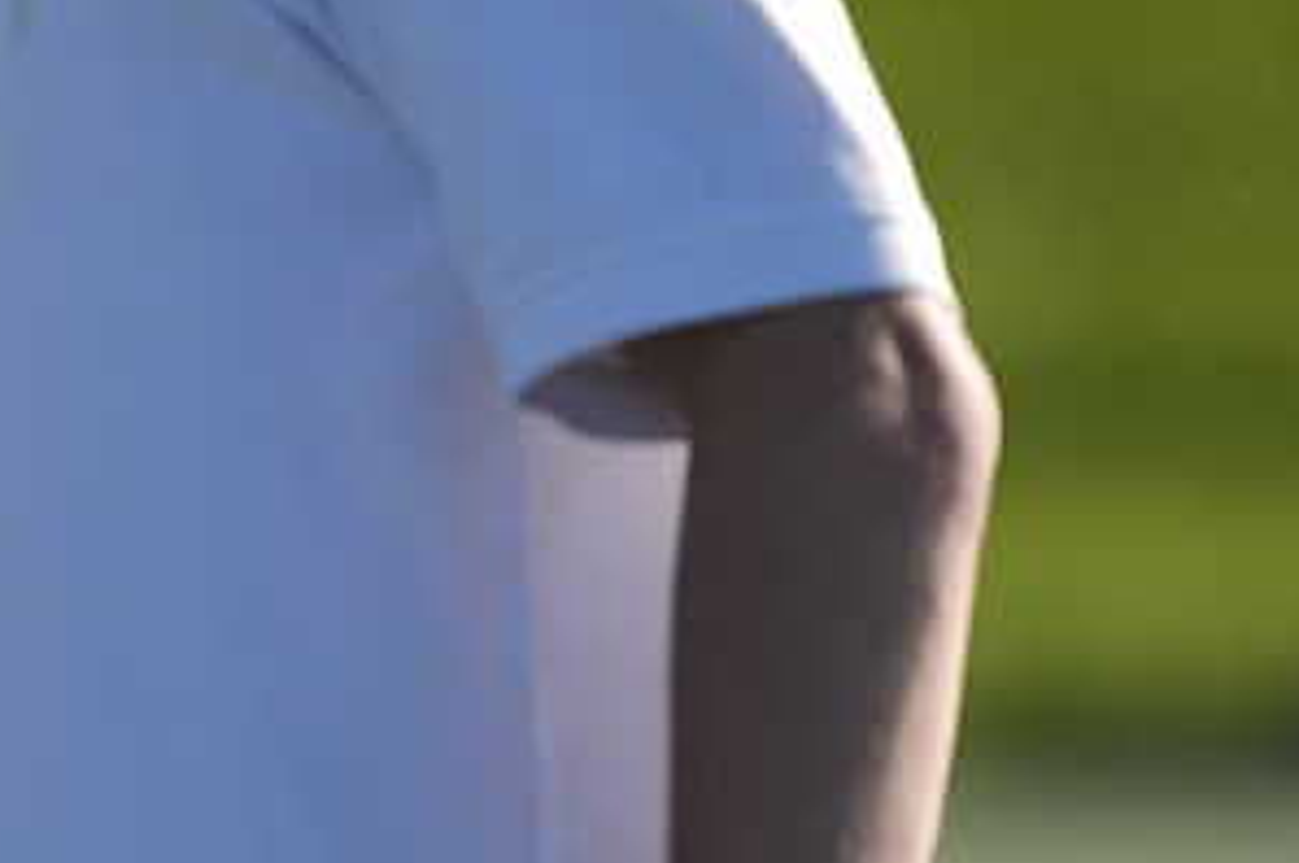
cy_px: -44
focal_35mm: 1210
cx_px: -1295
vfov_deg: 1.1
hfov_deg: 1.7
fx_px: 43612
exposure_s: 1/2500
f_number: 2.8
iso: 200
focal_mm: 300
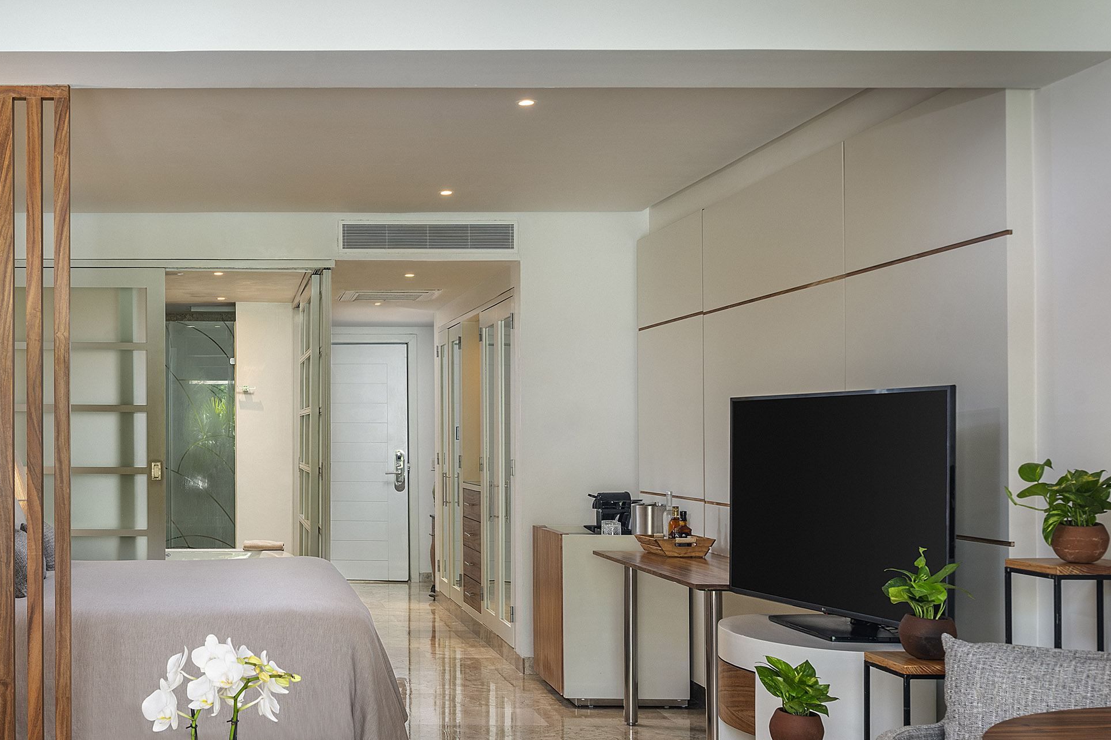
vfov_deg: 29.4
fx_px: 1358
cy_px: 650
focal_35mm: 44
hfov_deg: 43.5
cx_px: 320
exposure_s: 1/6
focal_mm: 24
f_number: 9.5
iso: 100
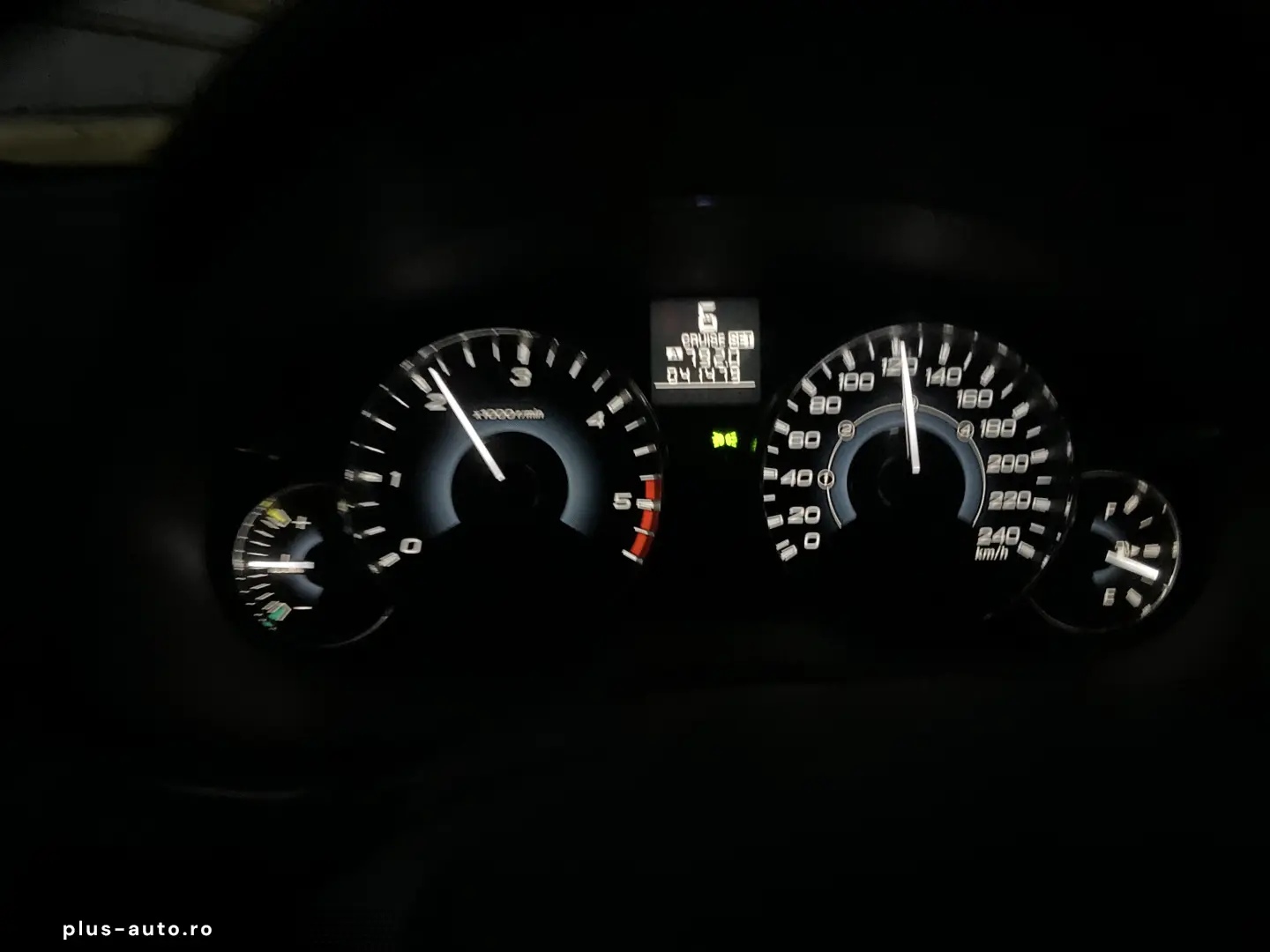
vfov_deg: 49.7
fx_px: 1027
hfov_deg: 63.4
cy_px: 476
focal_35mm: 28
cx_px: 635
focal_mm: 3.99
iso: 640
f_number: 1.8
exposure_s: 1/16
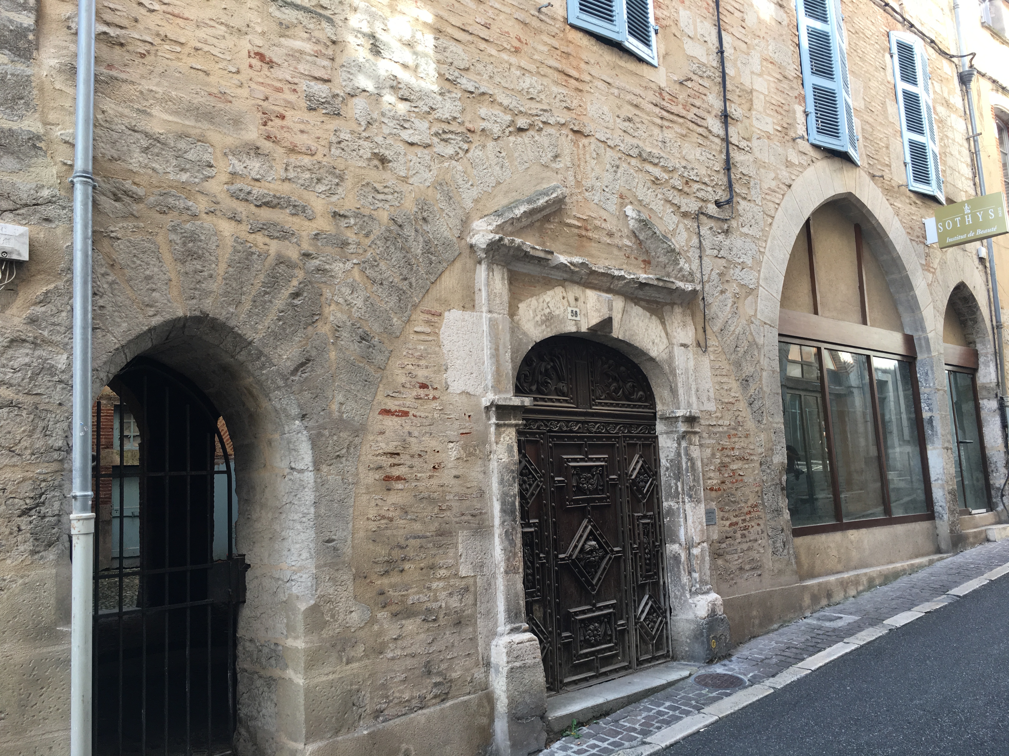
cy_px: 378
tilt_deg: +8.3
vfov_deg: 48.2
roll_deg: +3.1
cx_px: 504
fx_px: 845
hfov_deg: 61.7
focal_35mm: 29
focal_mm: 4.15
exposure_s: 1/100
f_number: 2.2
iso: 32
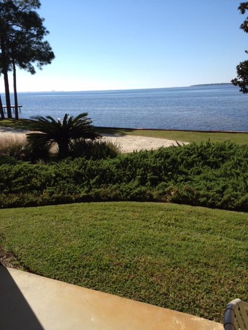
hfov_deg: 40.7
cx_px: 124
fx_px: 334
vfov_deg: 52.6
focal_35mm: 35
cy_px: 165
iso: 50
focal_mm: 4.28
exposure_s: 1/2045
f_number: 2.4
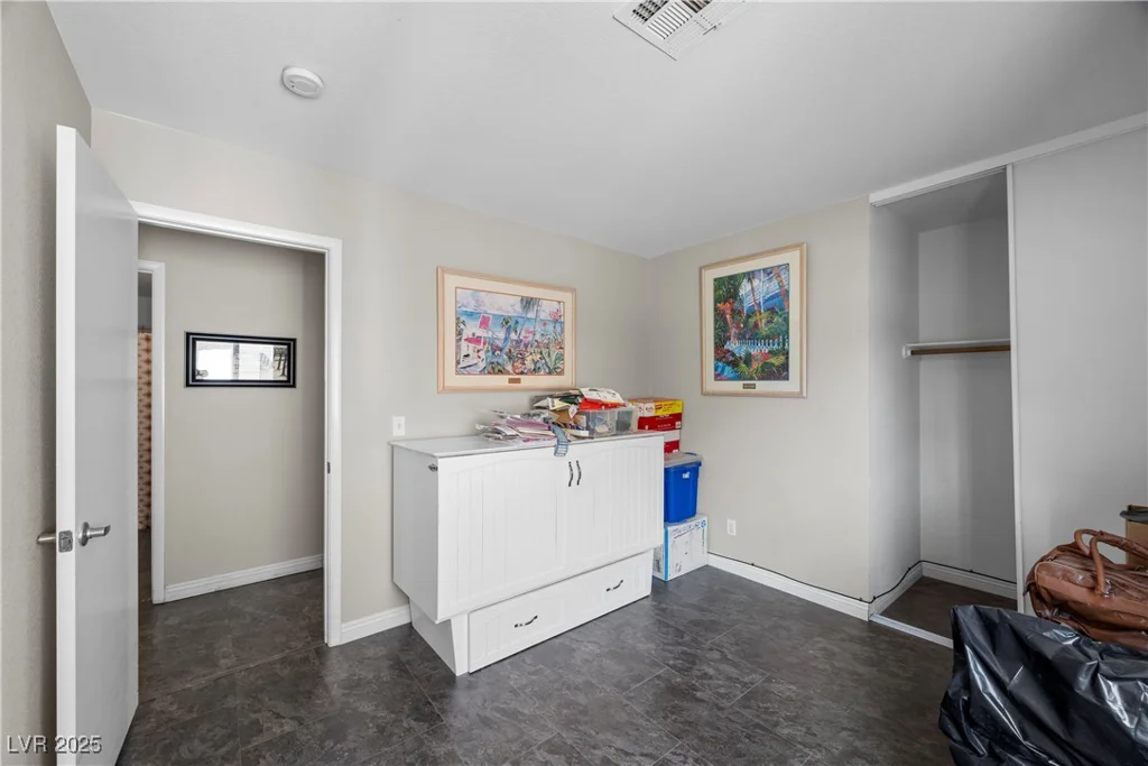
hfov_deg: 104.2
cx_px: 574
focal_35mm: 14
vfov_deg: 81.2
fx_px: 446
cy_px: 383
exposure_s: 1/1.25
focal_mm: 14
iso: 500
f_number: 8
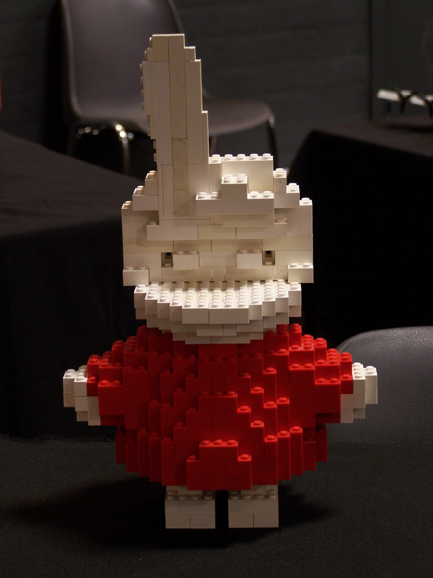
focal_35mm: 94
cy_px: 289
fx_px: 1568
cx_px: 216
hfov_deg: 15.7
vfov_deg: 20.9
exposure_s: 1/2
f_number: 3.2
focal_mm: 15.6
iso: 80
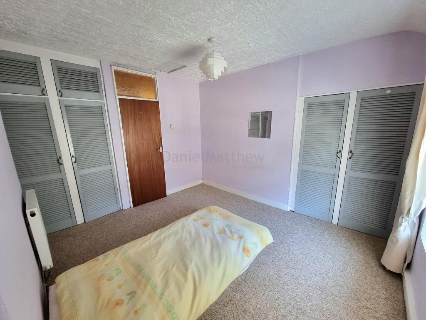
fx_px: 160
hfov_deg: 106.2
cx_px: 213
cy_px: 160
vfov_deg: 89.9
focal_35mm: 13
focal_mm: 2.2
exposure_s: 1/50
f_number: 2.2
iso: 250
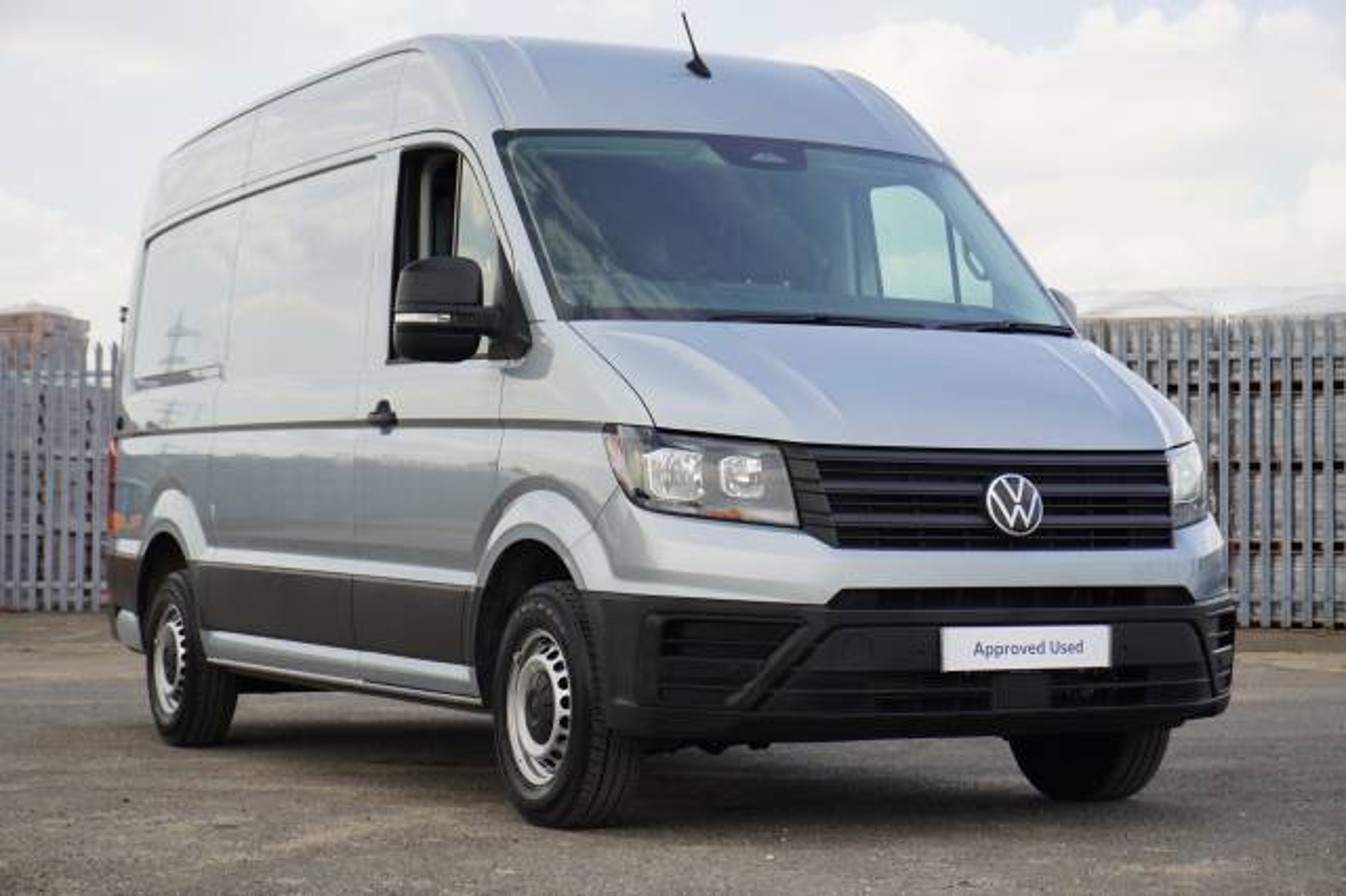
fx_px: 2634
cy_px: 448
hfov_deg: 28.7
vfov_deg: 19.3
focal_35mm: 70
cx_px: 673
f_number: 6.7
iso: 100
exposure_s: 1/90
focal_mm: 47
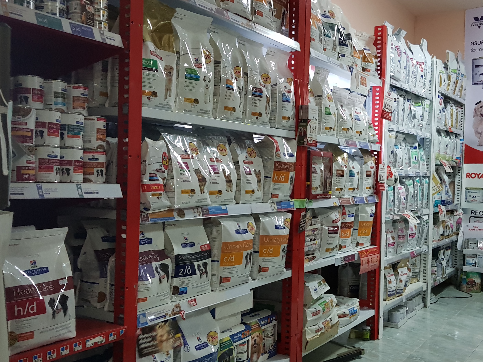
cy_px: 191
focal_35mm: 37
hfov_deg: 49.7
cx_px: 298
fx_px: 516
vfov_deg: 38.7
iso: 250
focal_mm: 4.3
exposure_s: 1/10
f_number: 1.7
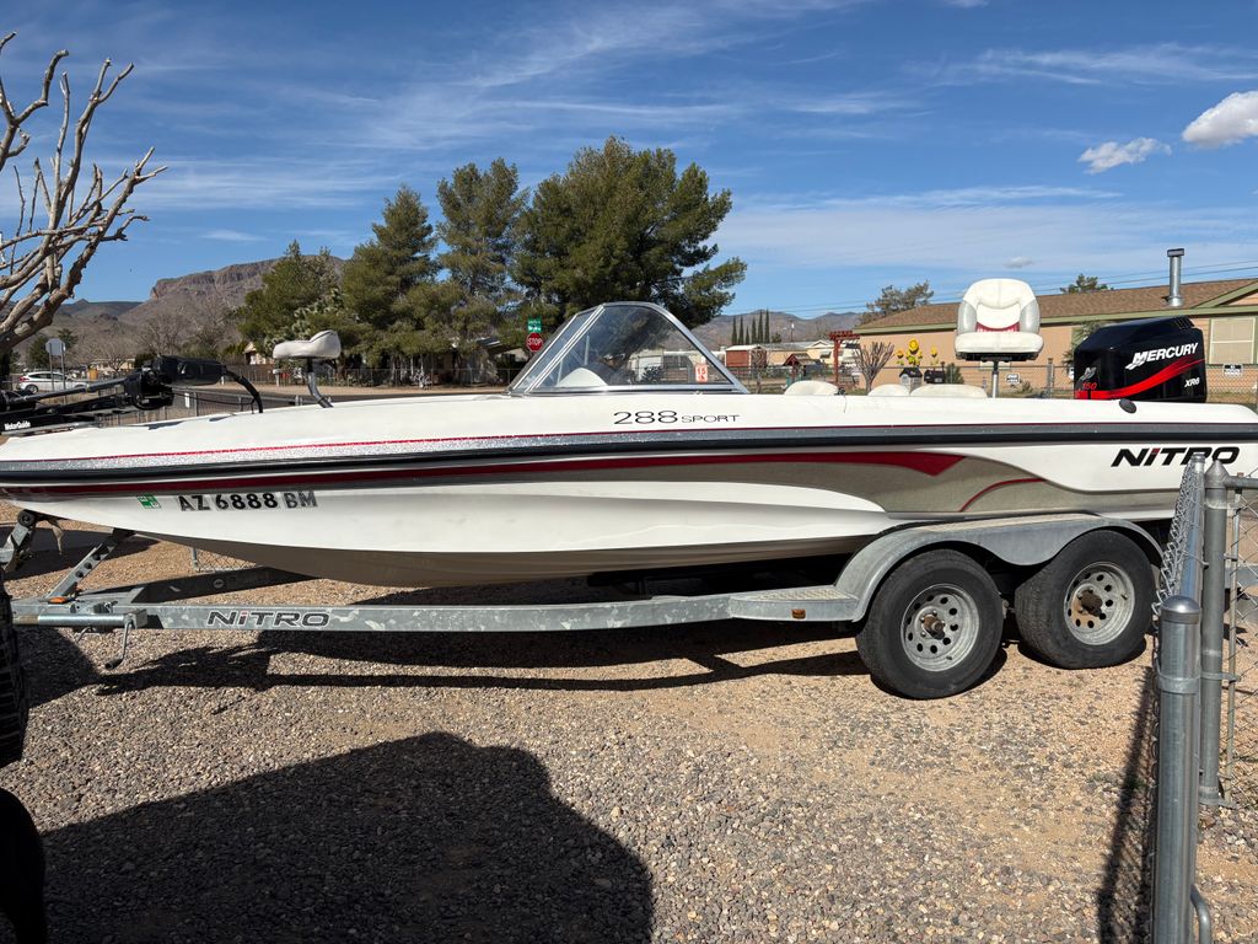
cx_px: 629
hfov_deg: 67.3
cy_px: 472
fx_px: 945
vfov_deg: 53.1
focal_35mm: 26
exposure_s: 1/6993
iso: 50
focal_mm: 5.96
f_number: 1.6
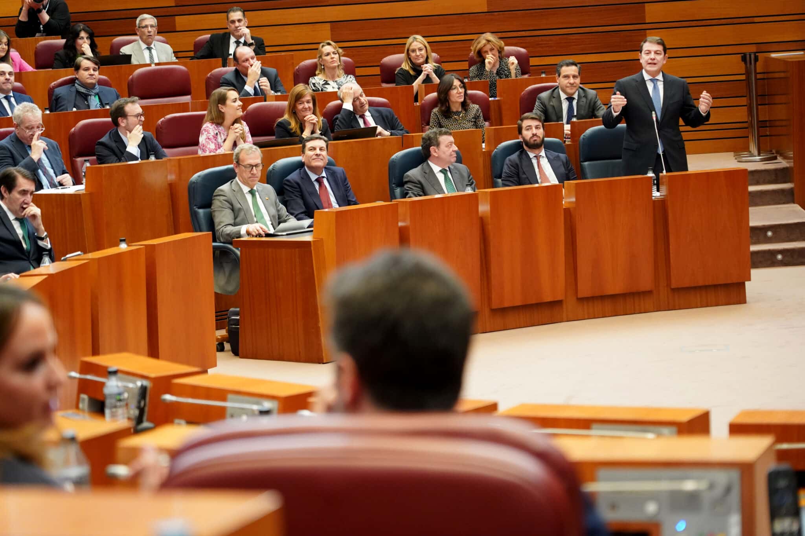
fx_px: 2124
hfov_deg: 21.5
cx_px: 402
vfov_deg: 14.4
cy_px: 268
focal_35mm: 95
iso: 6400
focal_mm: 95
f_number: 4
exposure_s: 1/320
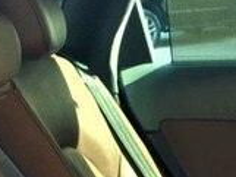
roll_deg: -1.3
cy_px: 283
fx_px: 812
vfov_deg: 11.8
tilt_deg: -19.7
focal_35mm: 119
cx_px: 344
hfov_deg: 15.4
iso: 40
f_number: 2.2
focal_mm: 4.15
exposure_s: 1/50
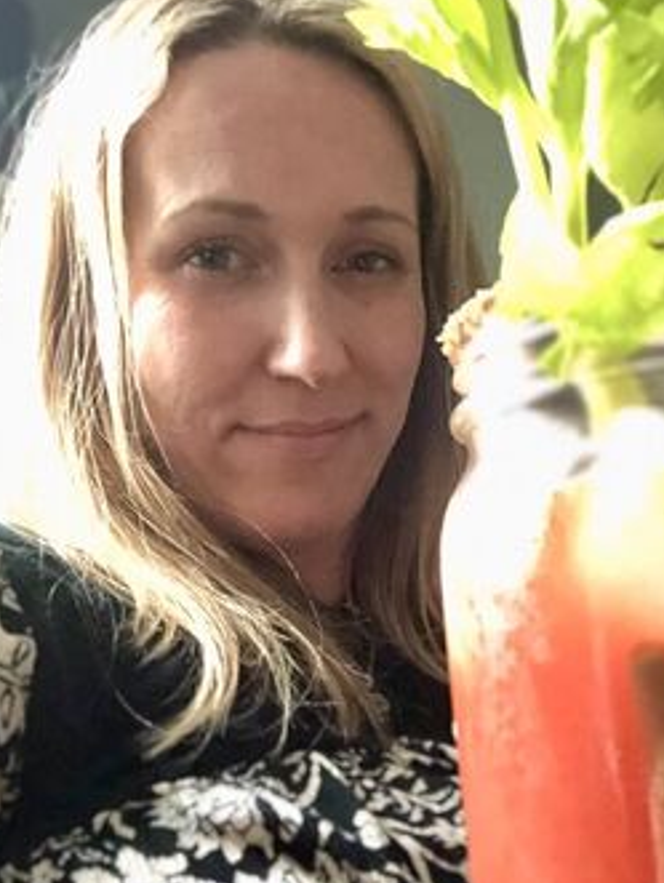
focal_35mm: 45
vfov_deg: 42.0
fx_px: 1149
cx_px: 448
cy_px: 475
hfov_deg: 32.0
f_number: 2.2
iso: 1000
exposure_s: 1/15
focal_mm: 2.87
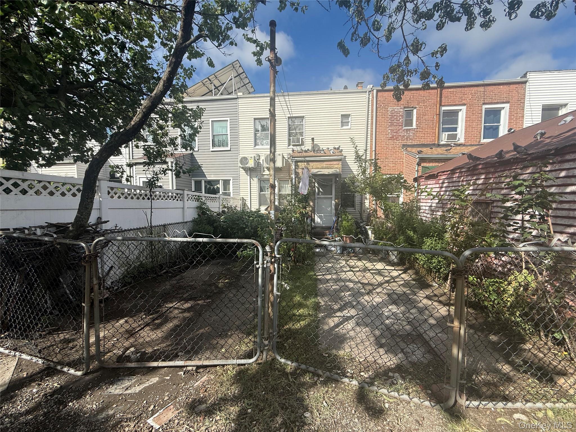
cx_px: 288
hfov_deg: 102.1
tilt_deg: -3.0
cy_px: 216
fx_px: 233
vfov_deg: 85.7
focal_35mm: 14
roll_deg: -0.2
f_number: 2.2
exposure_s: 1/1464
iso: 50
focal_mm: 2.22
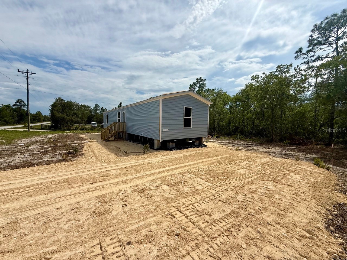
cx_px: 174
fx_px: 140
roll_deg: -1.0
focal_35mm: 14
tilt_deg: -2.7
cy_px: 130
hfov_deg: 102.1
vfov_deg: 85.7
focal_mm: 2.22
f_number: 2.2
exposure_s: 1/3663
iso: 50
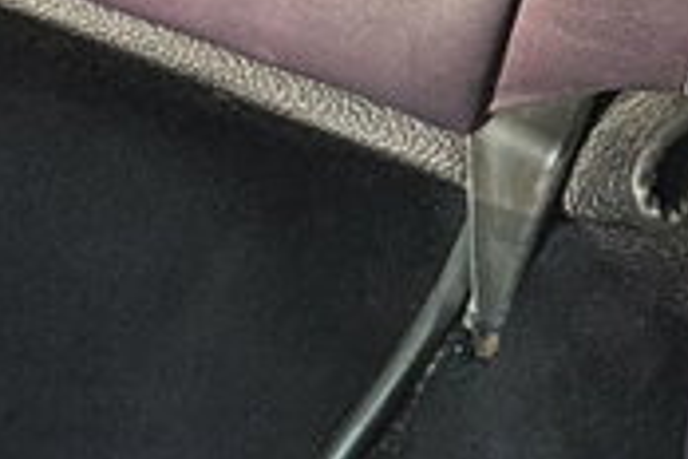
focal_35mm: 147
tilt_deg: -30.1
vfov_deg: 9.0
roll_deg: +1.8
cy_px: -328
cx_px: -767
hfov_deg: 12.1
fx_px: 2809
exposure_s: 1/63
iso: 250
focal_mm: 6.86
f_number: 1.78
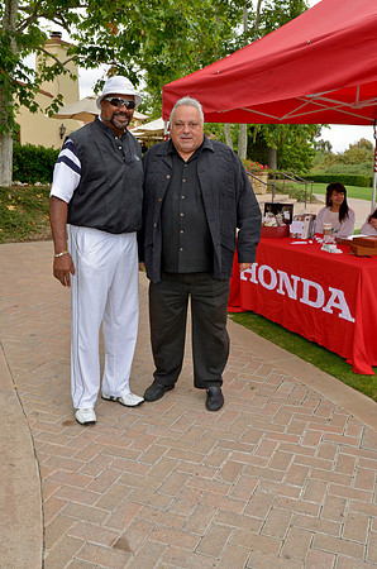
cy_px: 284
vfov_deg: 53.2
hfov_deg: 36.7
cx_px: 188
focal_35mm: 36
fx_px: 568
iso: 200
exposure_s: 1/200
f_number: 10
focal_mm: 24
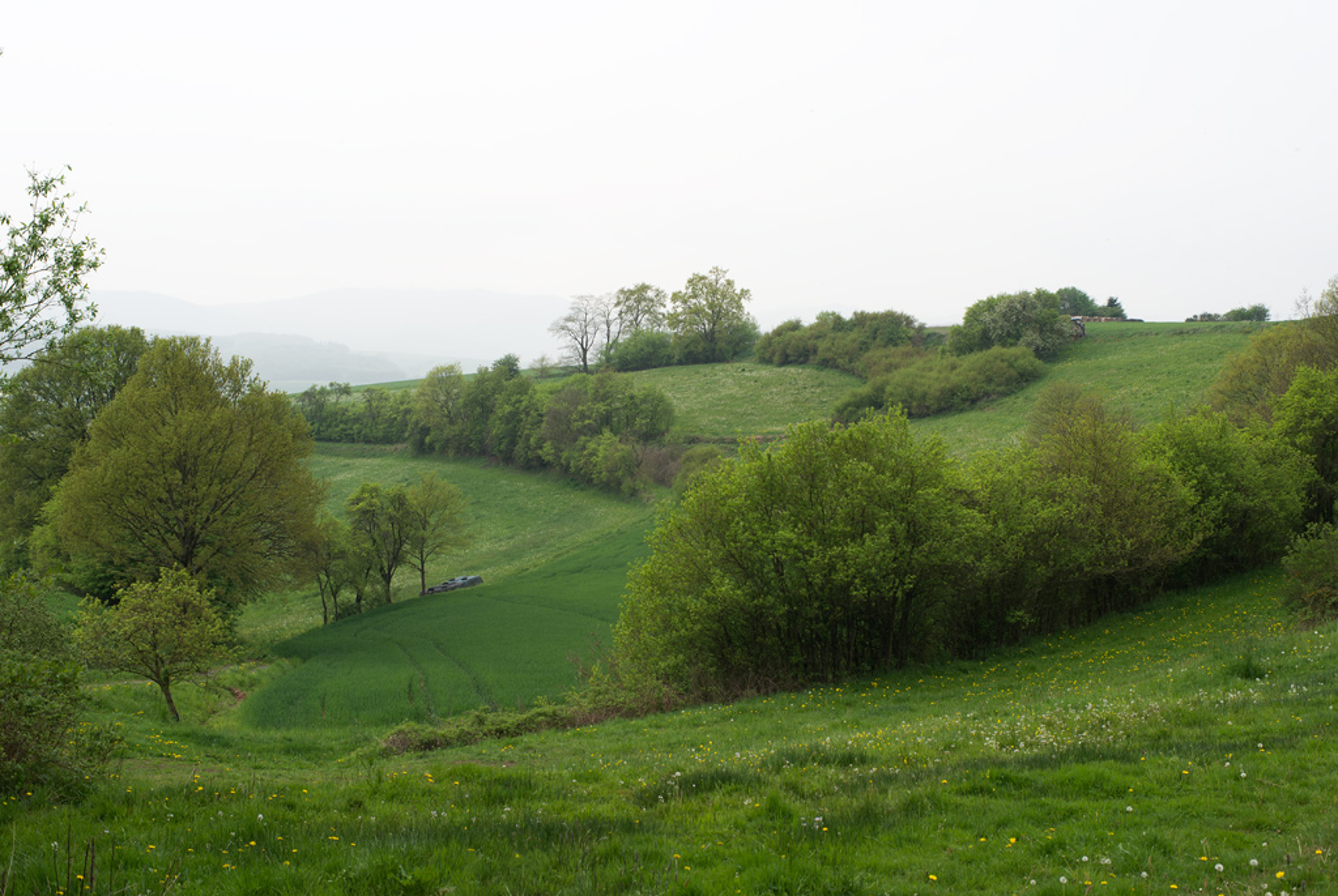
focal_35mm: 55
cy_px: 448
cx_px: 669
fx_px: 2047
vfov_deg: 24.7
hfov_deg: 36.2
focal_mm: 55
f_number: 5.6
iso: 100
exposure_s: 1/200
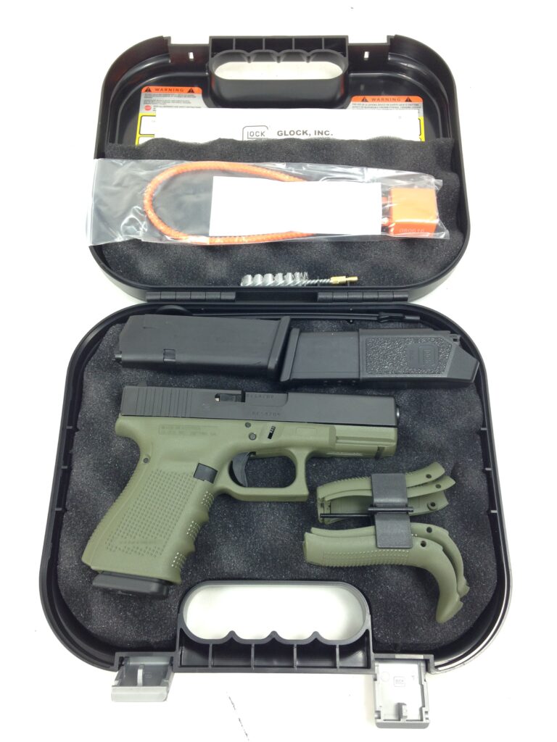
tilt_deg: -69.8
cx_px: 278
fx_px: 708
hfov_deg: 42.9
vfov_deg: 55.4
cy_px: 371
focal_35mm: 33
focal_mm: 4.12
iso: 50
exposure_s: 1/24
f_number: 2.4
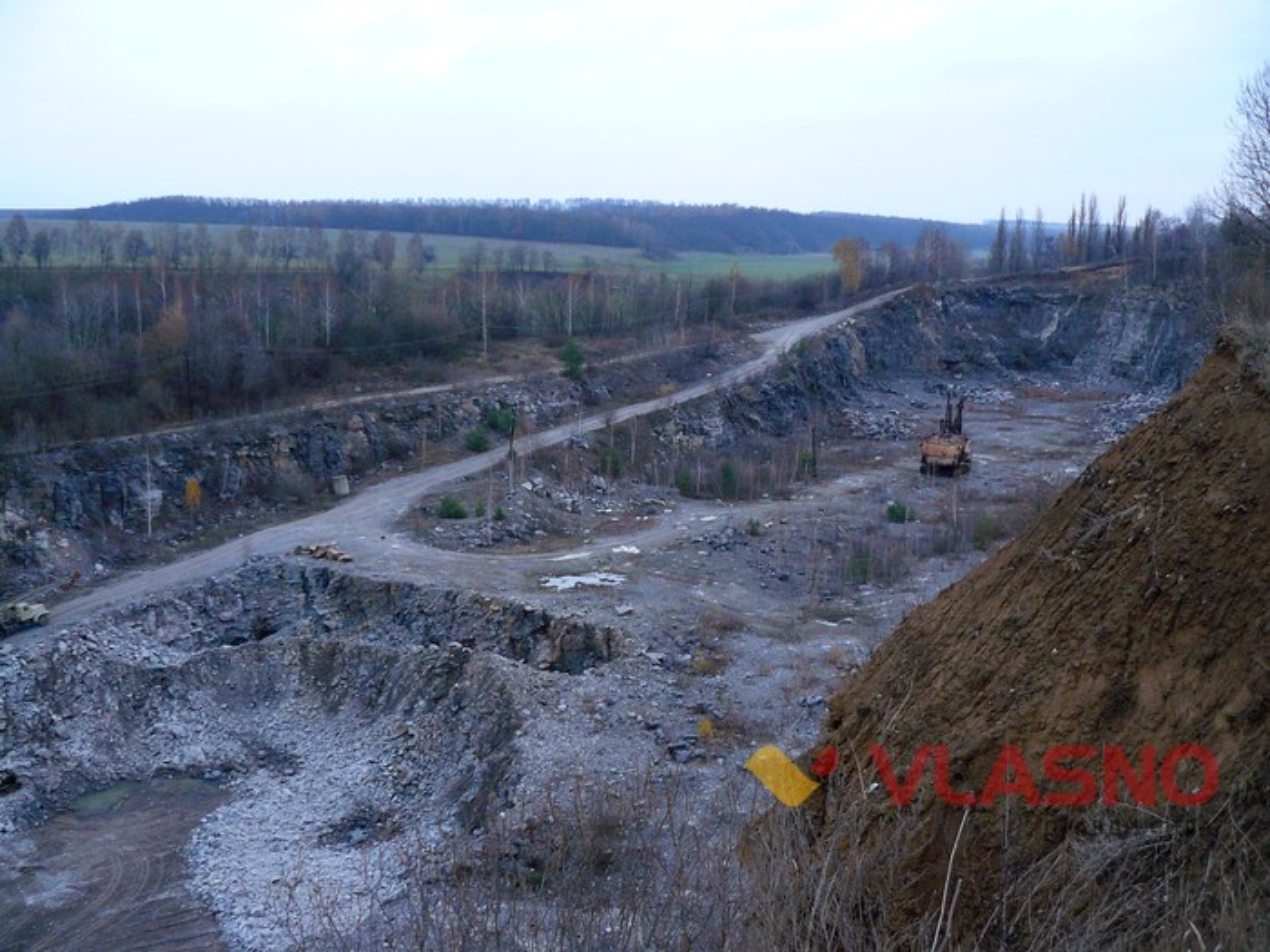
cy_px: 476
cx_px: 635
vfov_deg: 39.7
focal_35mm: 36
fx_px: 1321
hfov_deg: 51.4
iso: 200
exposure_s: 1/25
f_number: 2.8
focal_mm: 6
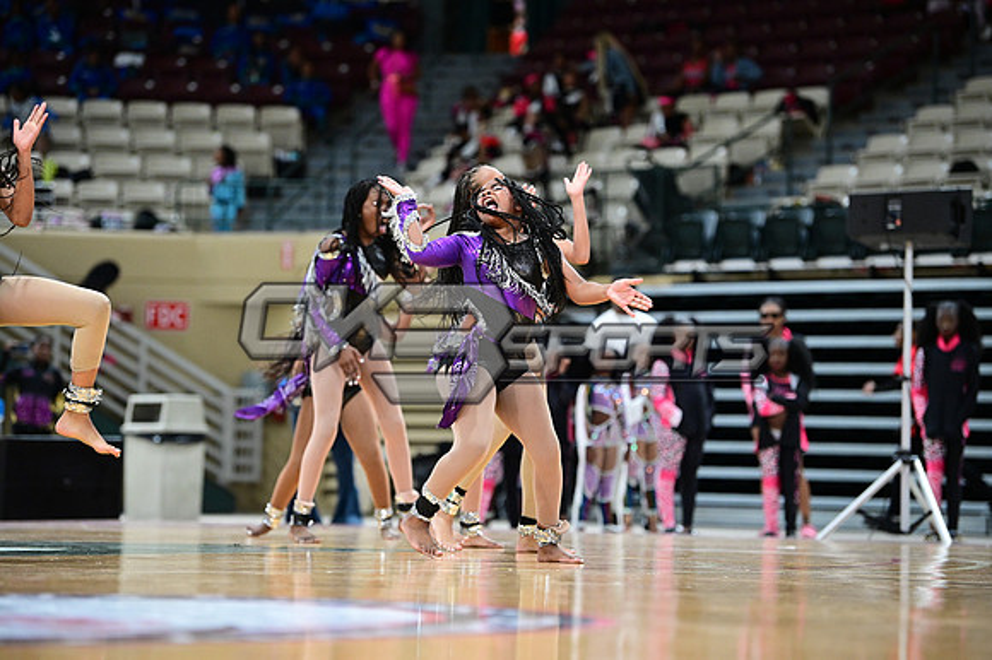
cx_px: 496
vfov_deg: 9.8
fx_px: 3855
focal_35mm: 140
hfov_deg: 14.7
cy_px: 330
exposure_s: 1/1000
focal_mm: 140
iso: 6400
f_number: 3.2
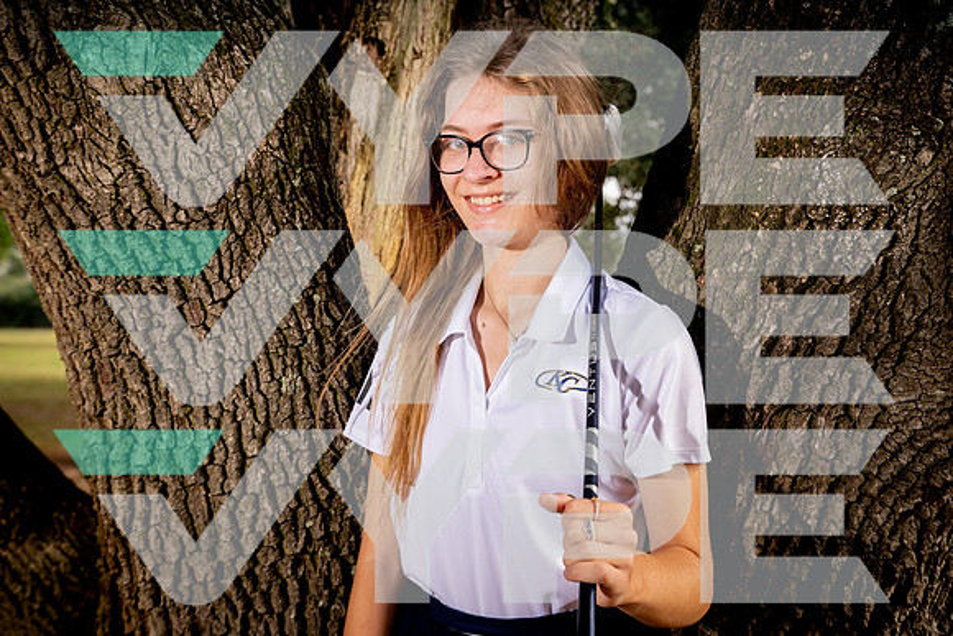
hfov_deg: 44.5
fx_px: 1165
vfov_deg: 30.5
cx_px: 476
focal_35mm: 44
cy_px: 318
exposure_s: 1/250
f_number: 5
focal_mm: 44
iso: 160
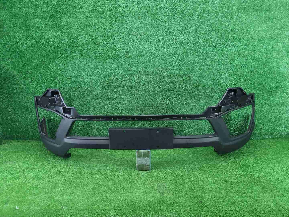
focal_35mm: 26
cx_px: 144
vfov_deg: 53.1
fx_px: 217
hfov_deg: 67.3
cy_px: 108
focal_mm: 5.4
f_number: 1.8
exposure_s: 1/50
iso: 208
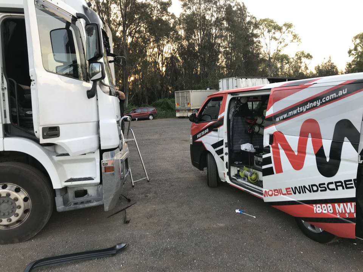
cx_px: 182
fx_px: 294
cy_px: 136
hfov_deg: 63.4
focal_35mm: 28
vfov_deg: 49.7
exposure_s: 1/104
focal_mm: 3.99
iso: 20
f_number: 1.8
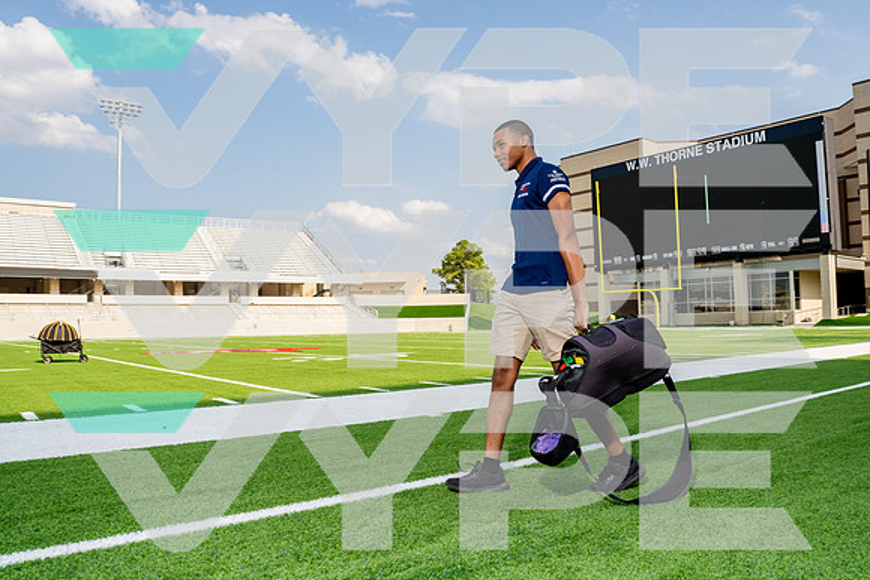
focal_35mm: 28
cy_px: 290
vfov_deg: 46.8
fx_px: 670
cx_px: 435
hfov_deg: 66.0
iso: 100
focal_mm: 26
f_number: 8
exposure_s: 1/250
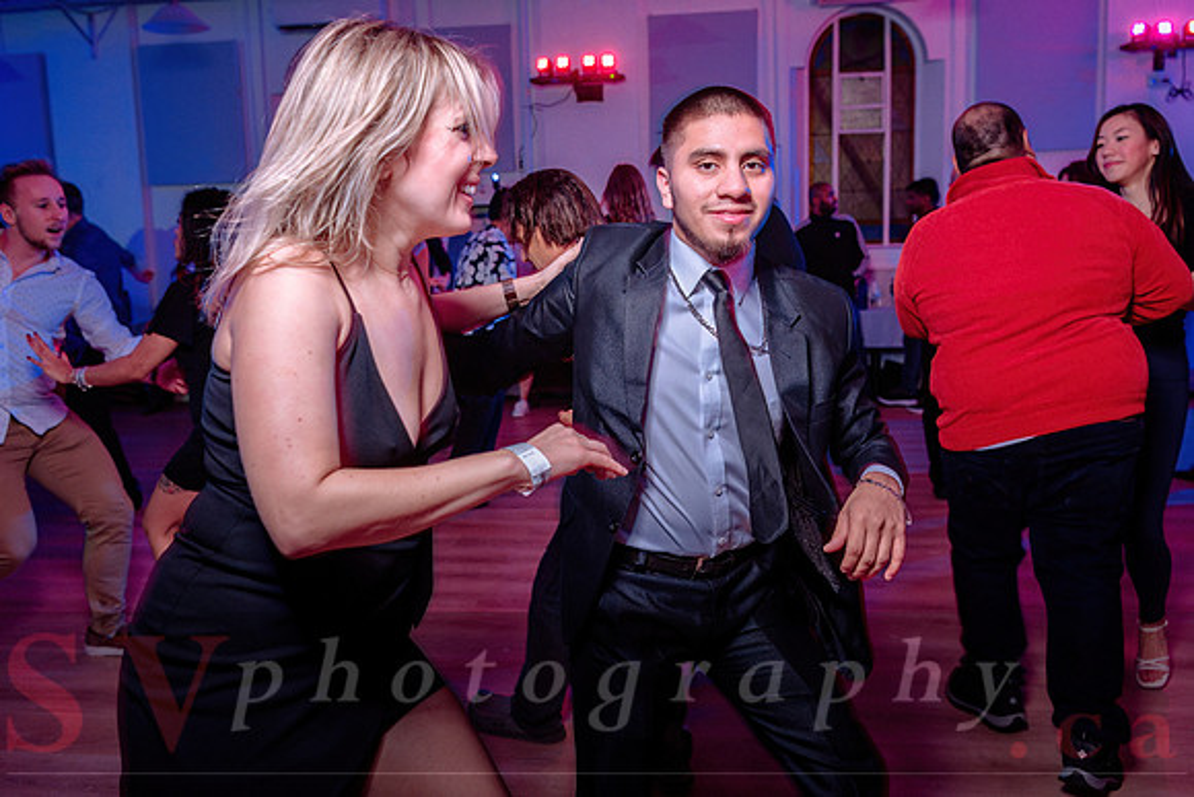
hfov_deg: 60.5
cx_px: 597
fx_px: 1024
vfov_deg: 42.5
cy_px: 358
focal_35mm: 31
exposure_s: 1/60
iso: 800
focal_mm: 28
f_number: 3.5
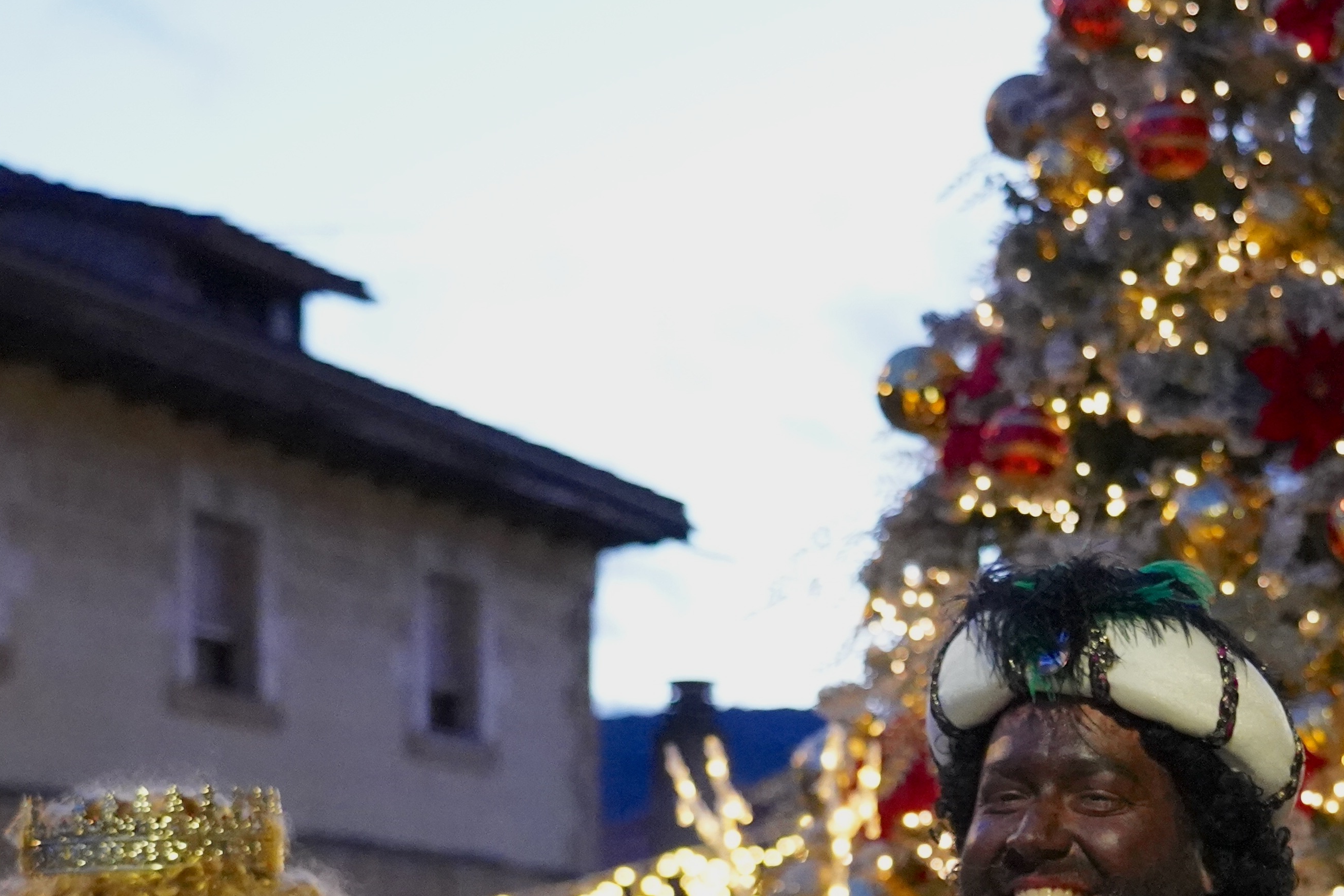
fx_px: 3845
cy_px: 963
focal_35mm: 103
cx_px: 1051
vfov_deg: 13.1
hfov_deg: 19.6
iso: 10000
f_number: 4
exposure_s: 1/200
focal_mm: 45
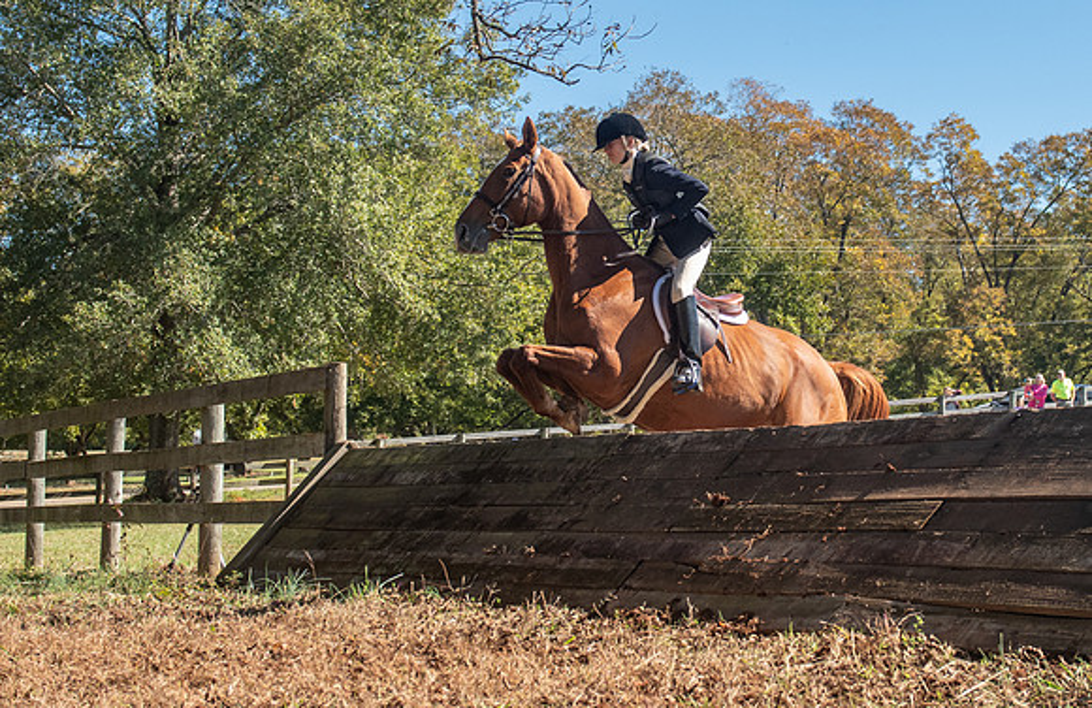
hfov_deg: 29.7
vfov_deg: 19.6
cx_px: 689
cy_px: 300
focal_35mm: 68
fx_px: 2049
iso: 400
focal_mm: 32
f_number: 4
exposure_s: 1/320
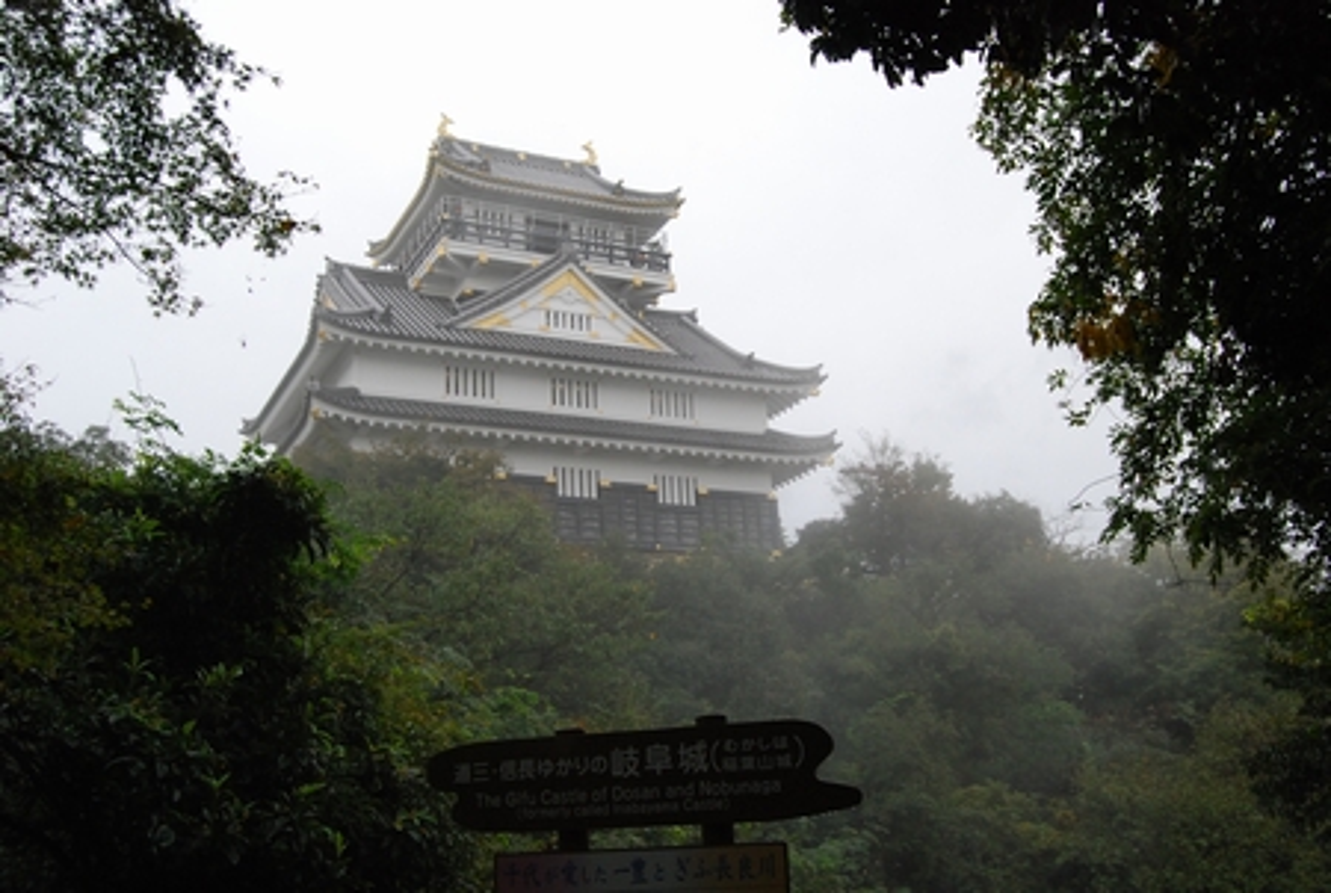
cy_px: 446
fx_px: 1334
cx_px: 666
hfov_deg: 53.0
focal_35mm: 36
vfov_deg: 37.0
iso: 800
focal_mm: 24
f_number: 8
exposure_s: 1/250
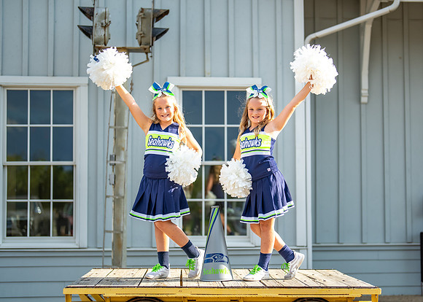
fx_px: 761
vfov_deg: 22.4
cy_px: 176
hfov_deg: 31.0
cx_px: 232
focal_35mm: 63
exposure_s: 1/5000
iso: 125
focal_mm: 50
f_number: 1.2
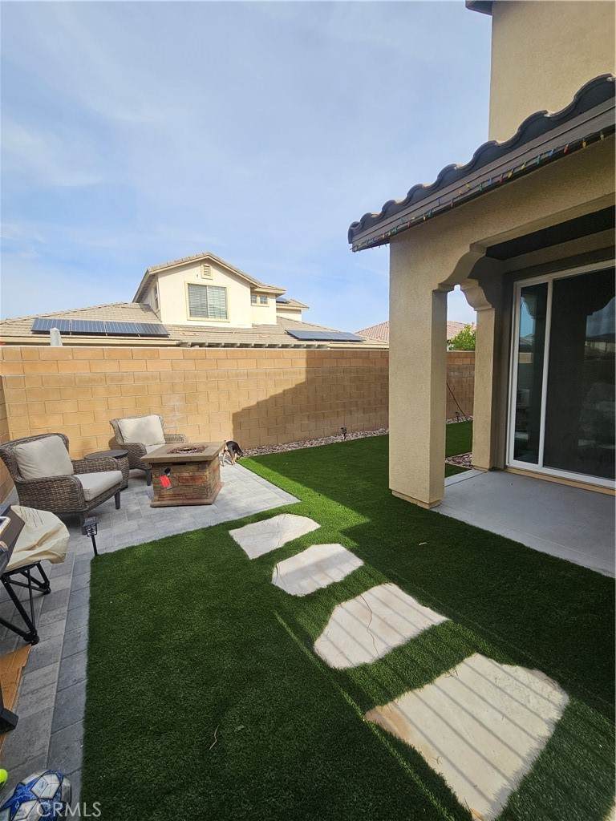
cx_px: 308
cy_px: 410
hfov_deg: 89.9
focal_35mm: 13
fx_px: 308
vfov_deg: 106.2
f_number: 2.2
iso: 50
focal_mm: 2.2
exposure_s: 1/1686
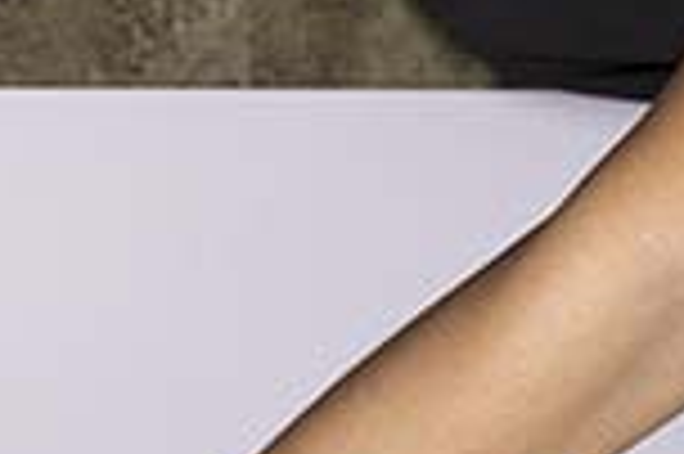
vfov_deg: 5.9
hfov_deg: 9.3
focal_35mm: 215
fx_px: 4081
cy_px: 1384
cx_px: -374
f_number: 7.1
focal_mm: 34
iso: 64
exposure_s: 1/200
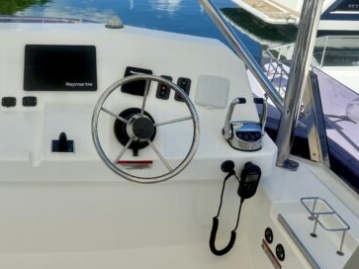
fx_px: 425
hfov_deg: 43.7
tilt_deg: -22.1
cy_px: 86
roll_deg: -1.6
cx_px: 74
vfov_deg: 34.7
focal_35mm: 41
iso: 80
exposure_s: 1/4975
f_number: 1.78
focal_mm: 6.76
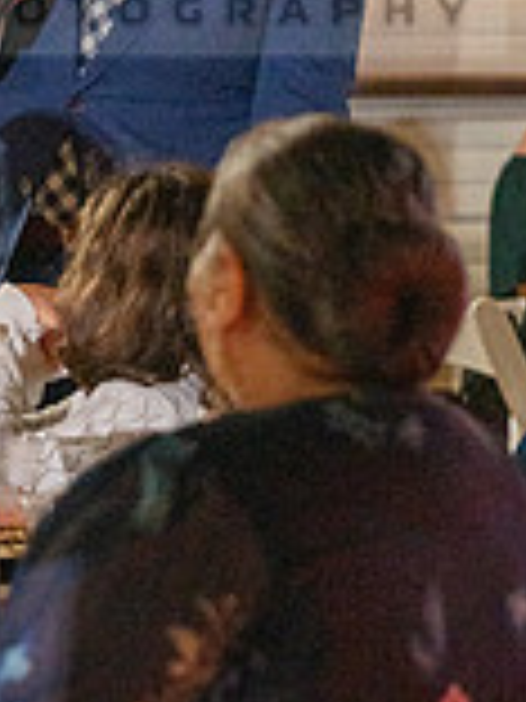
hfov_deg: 5.1
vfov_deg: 6.8
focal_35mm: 292
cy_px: -50
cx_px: 126
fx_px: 5916
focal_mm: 105
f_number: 4
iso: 3200
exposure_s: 1/160
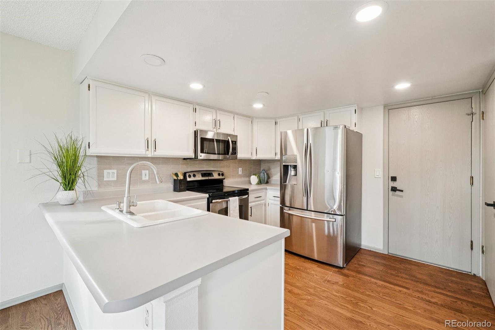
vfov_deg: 77.3
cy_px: 165
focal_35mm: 15
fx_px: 206
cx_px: 248
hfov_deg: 100.4
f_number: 8
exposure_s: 1/13
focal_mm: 10
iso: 800
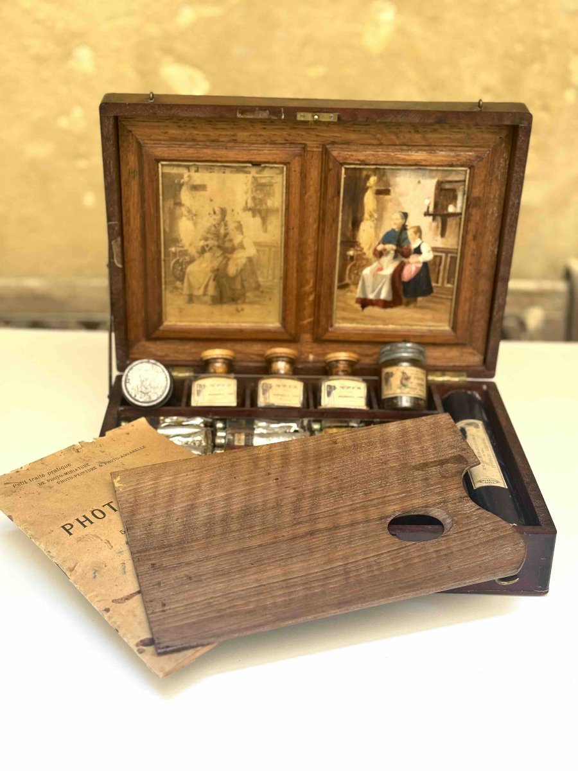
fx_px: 1069
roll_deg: -0.5
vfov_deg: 39.7
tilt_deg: -29.9
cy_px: 386
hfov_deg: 30.3
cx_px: 289
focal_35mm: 48
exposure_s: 1/50
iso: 125
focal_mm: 6.76
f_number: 1.78
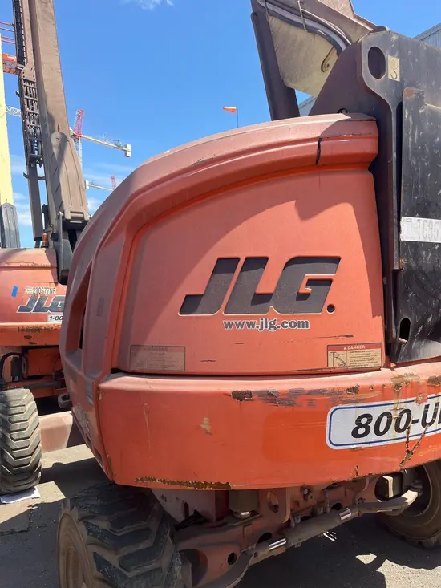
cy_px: 294
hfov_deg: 53.1
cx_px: 220
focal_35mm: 26
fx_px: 442
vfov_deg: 67.3
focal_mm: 5.1
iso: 50
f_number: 1.6
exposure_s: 1/1600
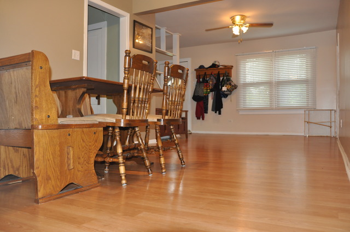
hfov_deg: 62.0
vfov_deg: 43.5
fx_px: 291
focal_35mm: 30
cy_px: 116
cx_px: 175
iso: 800
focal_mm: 20
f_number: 3.5
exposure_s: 1/60
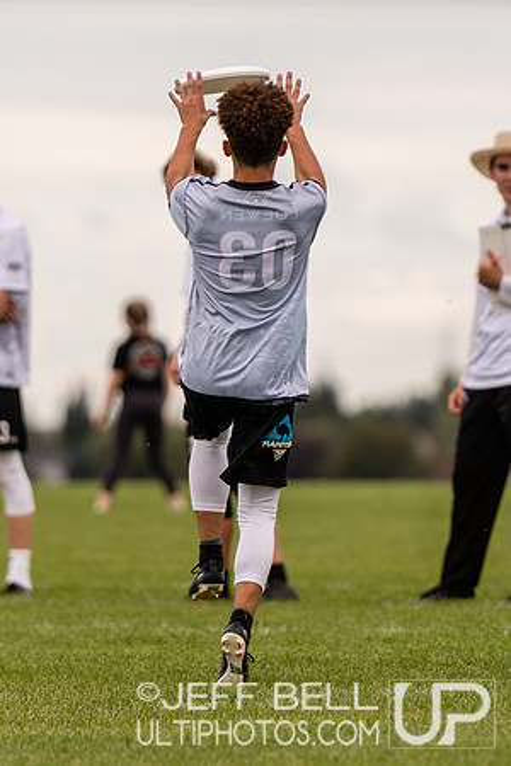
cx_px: 256
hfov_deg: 2.7
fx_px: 10822
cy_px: 333
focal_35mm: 508
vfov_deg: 4.1
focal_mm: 200
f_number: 2.8
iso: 100
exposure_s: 1/1000
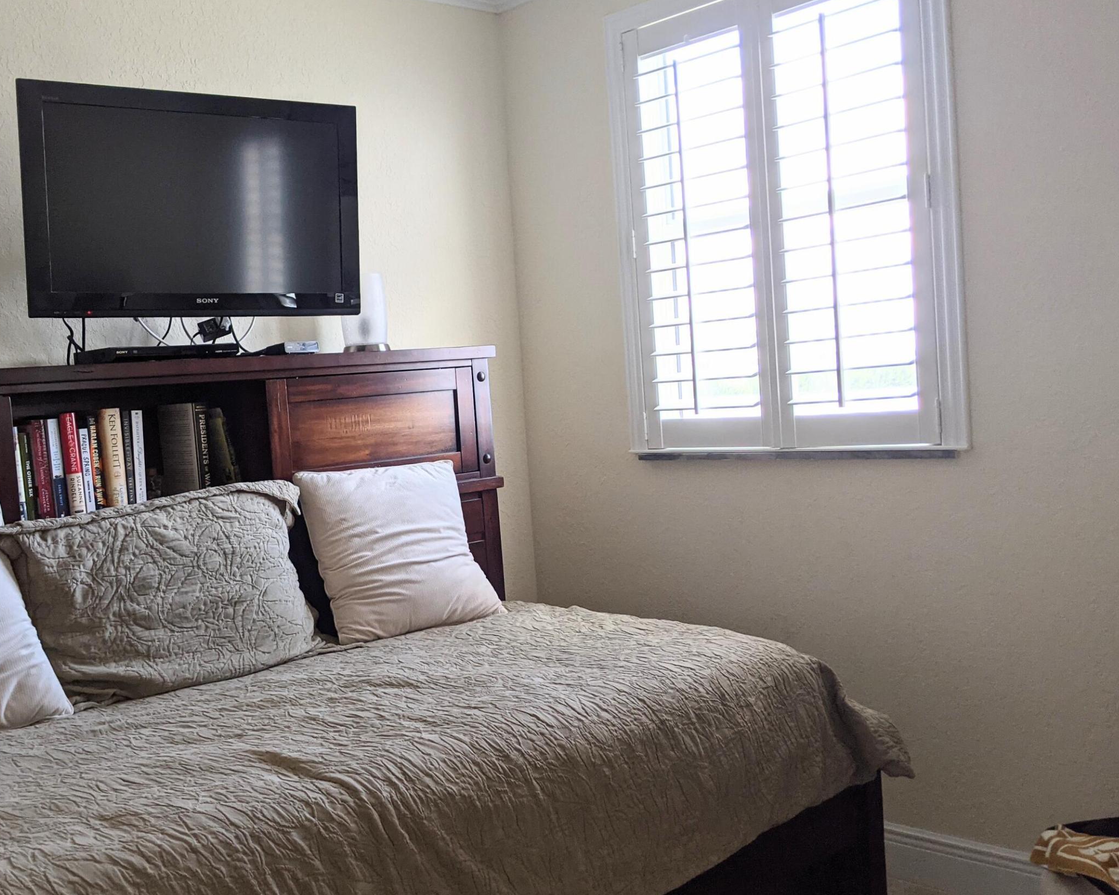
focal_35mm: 37
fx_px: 1225
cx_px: 420
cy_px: 464
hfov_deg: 48.6
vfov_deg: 40.1
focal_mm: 4.44
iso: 94
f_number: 1.8
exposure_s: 1/150
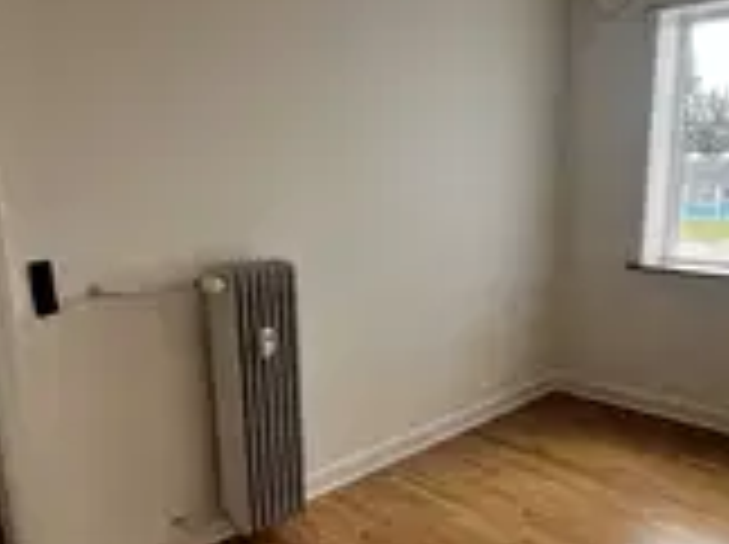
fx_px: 631
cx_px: 403
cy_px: 328
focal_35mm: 30
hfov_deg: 59.9
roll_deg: +0.7
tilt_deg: -13.7
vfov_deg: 46.4
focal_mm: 1.57
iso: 32
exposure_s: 1/99
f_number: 1.8
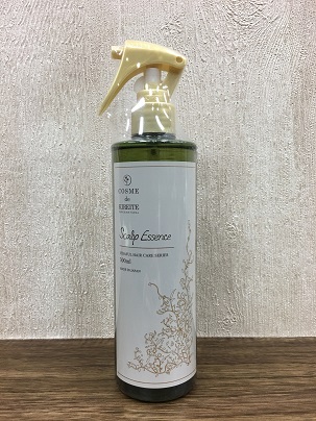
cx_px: 158
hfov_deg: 48.2
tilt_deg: -2.8
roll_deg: +0.0
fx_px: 353
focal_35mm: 29
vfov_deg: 61.7
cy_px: 210
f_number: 2.2
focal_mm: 4.15
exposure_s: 1/30
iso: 40
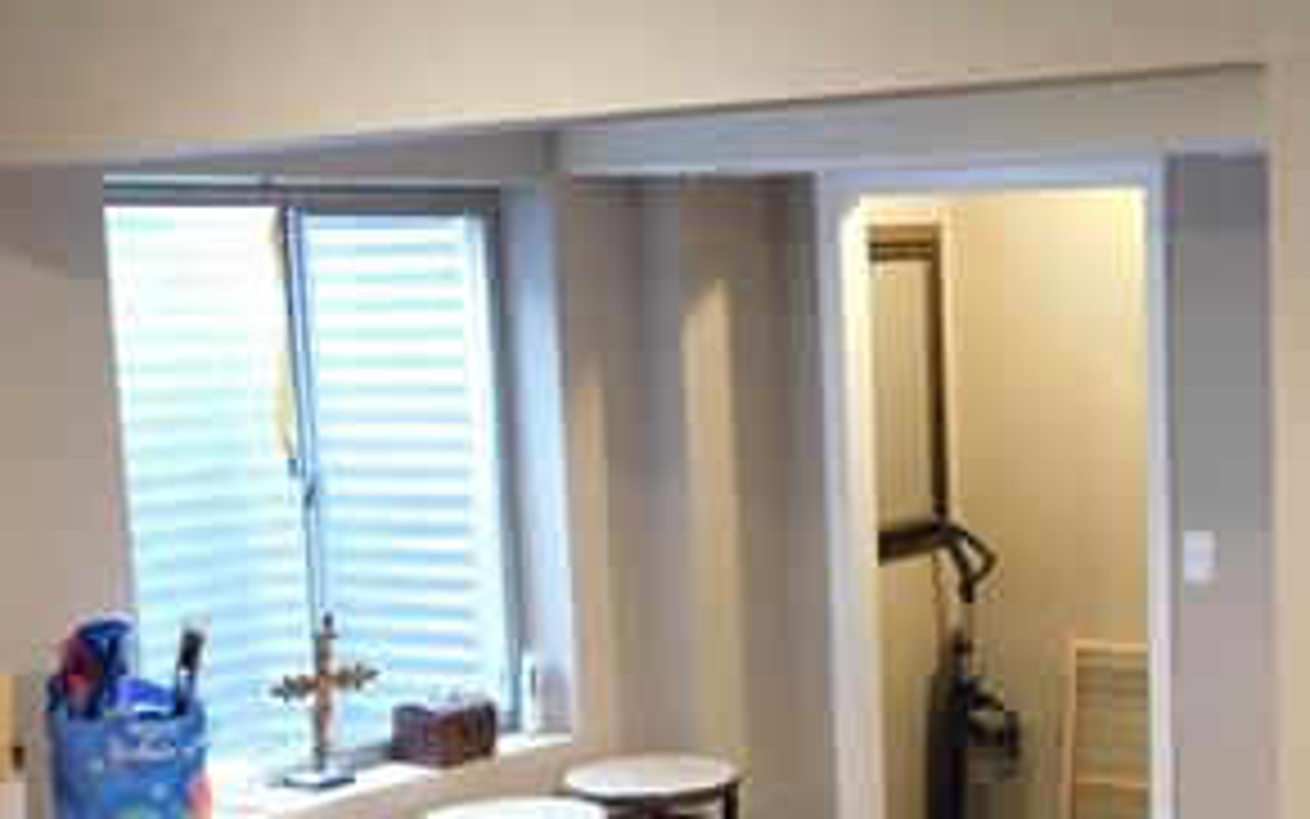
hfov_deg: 29.1
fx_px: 2500
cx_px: 896
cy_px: 673
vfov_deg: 18.4
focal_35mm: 70
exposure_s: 1/8
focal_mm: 5.3
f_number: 3.2
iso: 450
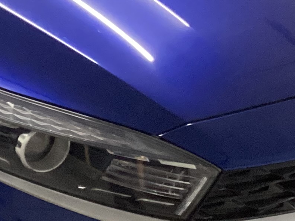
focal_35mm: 128
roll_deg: -0.1
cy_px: 39
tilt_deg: -21.8
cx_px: 41
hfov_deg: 15.3
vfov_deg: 11.5
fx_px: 1091
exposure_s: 1/40
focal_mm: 3.3
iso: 400
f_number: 2.4
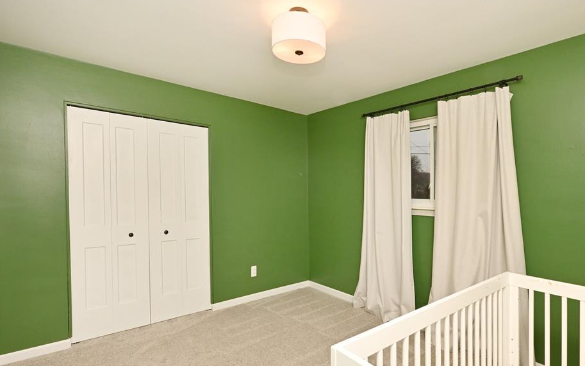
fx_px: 255
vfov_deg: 70.8
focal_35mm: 16
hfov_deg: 97.4
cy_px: 213
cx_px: 324
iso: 800
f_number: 13
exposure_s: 1/60
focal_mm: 14
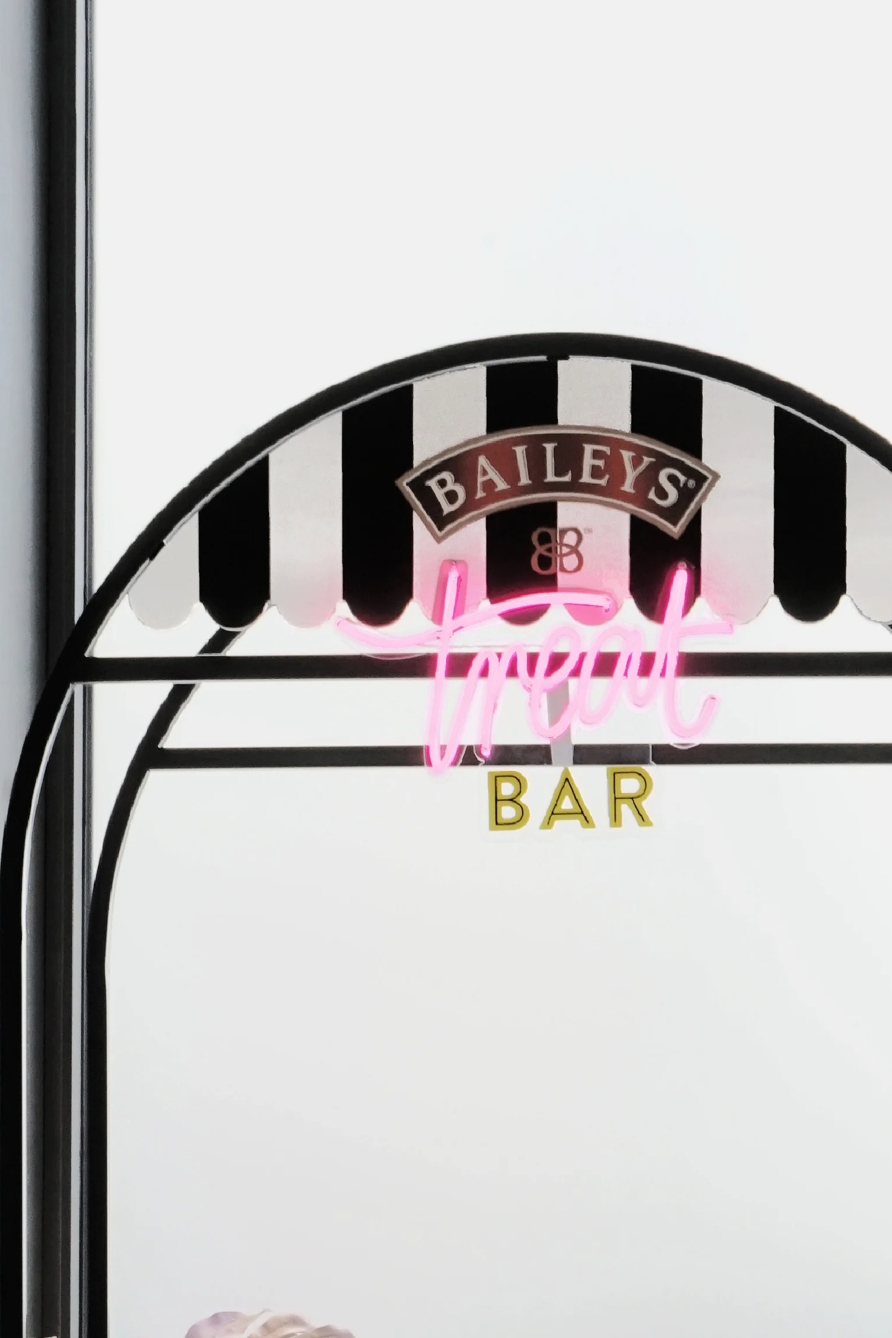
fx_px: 3010
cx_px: 312
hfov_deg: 16.8
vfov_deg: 23.2
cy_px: 1562
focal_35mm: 81
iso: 640
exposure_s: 1/15
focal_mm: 31
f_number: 18
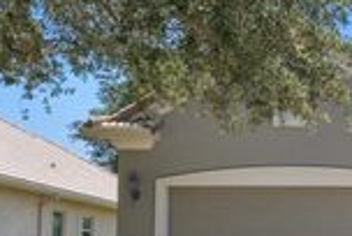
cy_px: 249
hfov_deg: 21.3
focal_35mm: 84
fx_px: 819
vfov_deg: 16.0
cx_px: 493
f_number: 9
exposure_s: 1/1000
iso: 500
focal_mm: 17
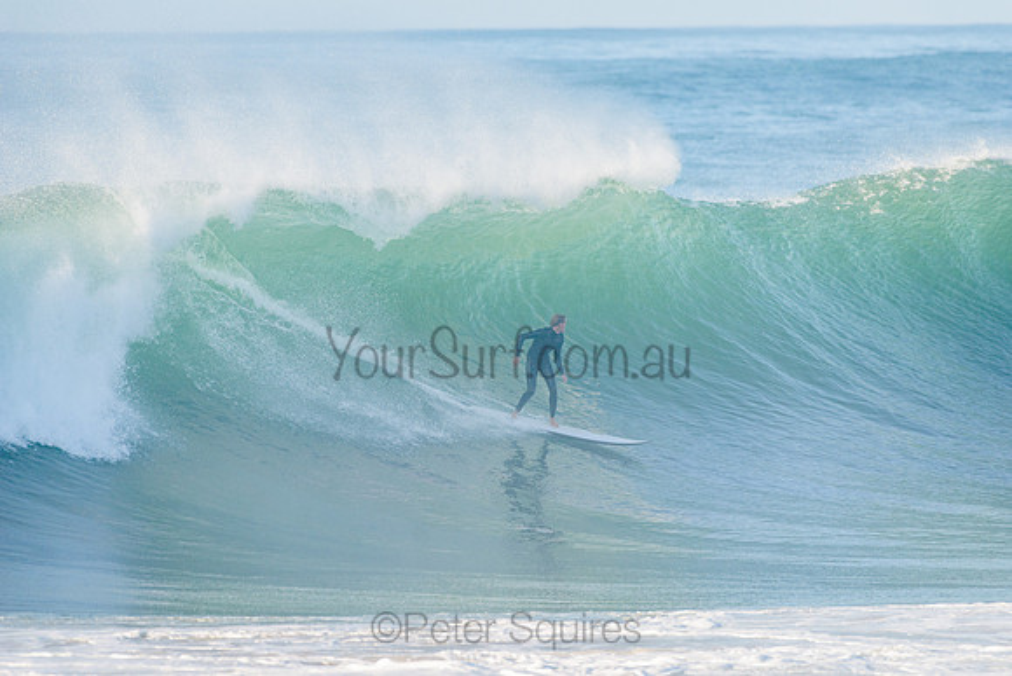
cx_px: 506
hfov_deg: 4.1
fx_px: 14058
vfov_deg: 2.8
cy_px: 338
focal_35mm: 500
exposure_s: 1/1600
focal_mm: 500
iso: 400
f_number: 5.6
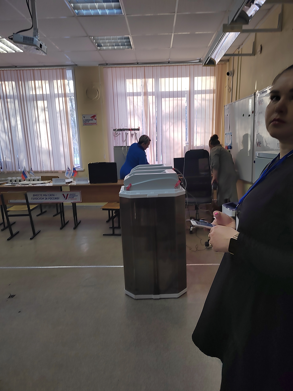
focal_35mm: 23
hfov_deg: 58.9
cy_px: 196
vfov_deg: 73.9
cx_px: 146
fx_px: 260
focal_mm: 5.52
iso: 208
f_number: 1.9
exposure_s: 1/100
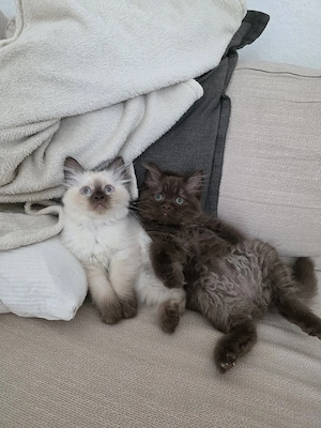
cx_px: 160
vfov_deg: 73.9
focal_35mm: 23
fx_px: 284
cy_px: 214
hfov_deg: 58.9
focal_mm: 6.3
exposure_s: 1/120
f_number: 1.7
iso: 1000
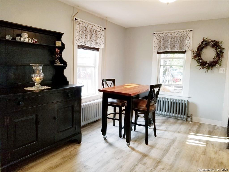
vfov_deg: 53.1
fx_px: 172
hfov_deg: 67.3
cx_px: 114
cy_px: 86
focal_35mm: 26
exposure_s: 1/120
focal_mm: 4.25
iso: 100
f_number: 1.7
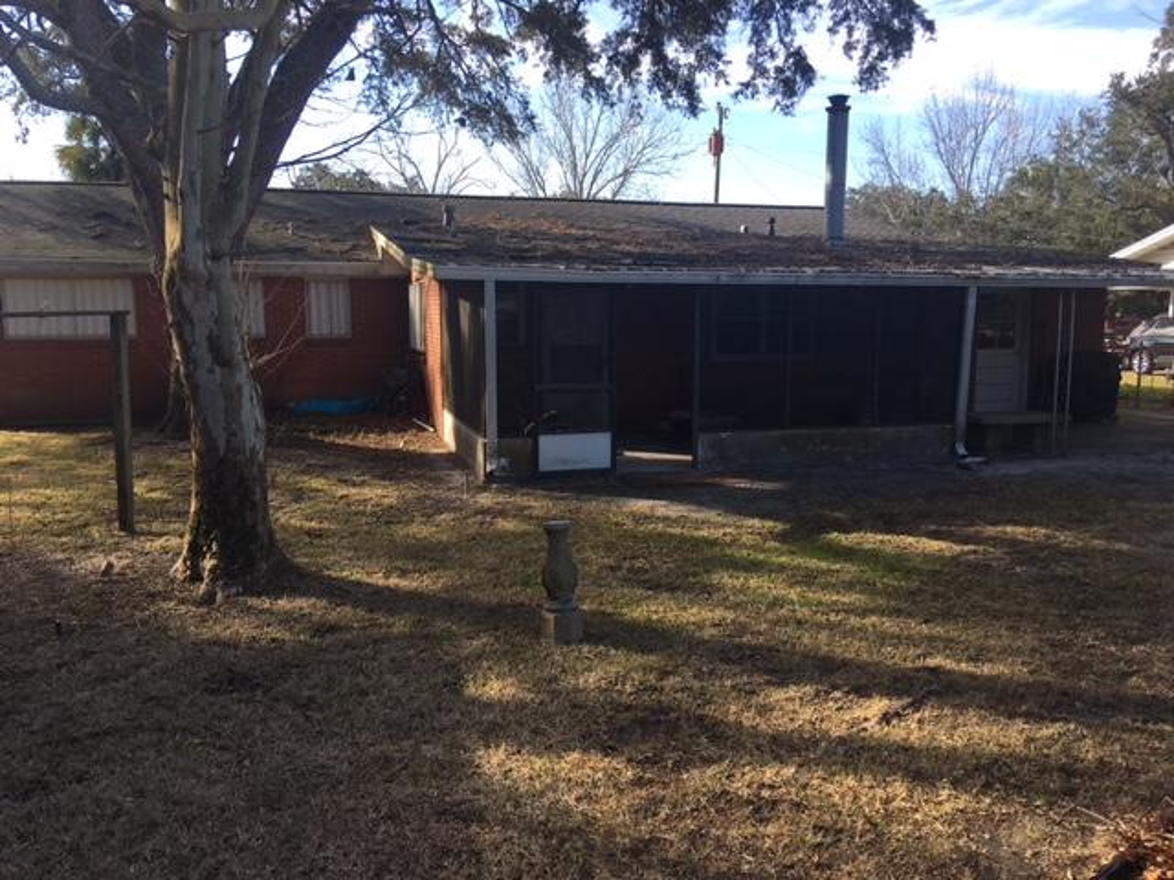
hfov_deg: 61.7
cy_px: 440
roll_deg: +0.1
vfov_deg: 48.2
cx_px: 587
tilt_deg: -5.3
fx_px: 984
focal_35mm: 29
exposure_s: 1/407
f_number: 2.2
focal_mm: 4.15
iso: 25
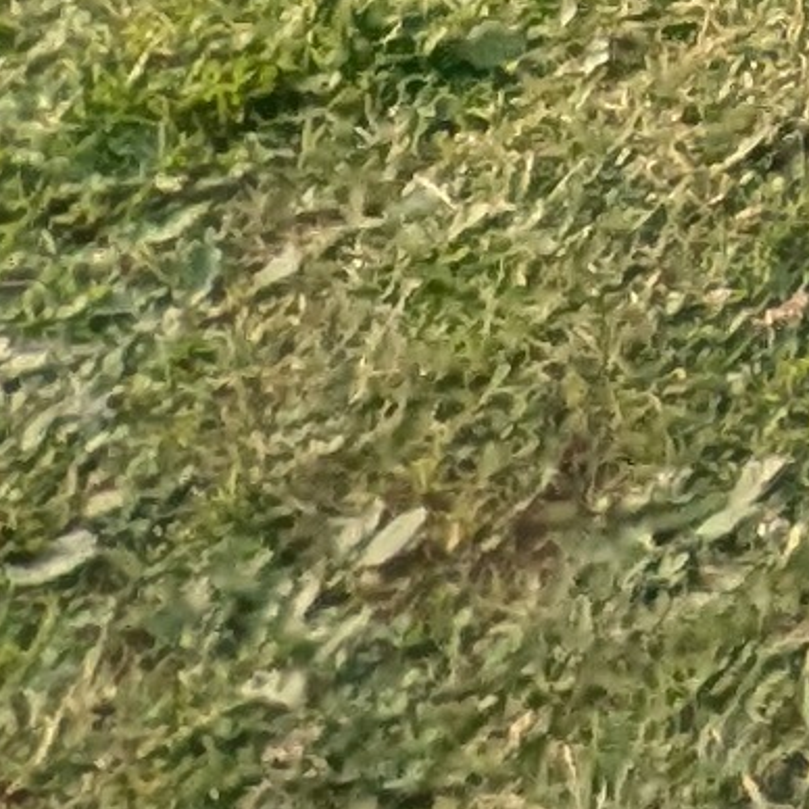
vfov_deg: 8.0
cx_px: 3146
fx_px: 3940
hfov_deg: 7.9
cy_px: -2285
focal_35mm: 149
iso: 41
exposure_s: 1/861
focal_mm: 2.35
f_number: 2.2
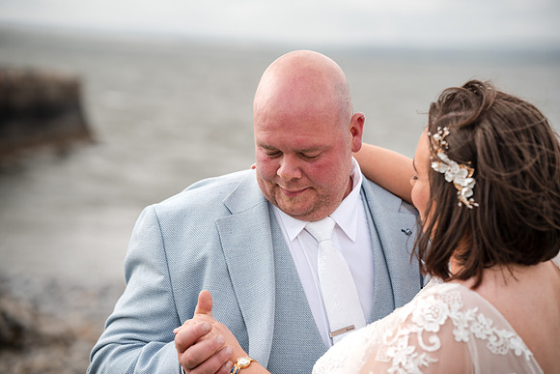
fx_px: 1322
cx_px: 280
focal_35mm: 85
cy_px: 187
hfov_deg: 23.9
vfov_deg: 16.1
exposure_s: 1/1600
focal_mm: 85
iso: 100
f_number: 2.8
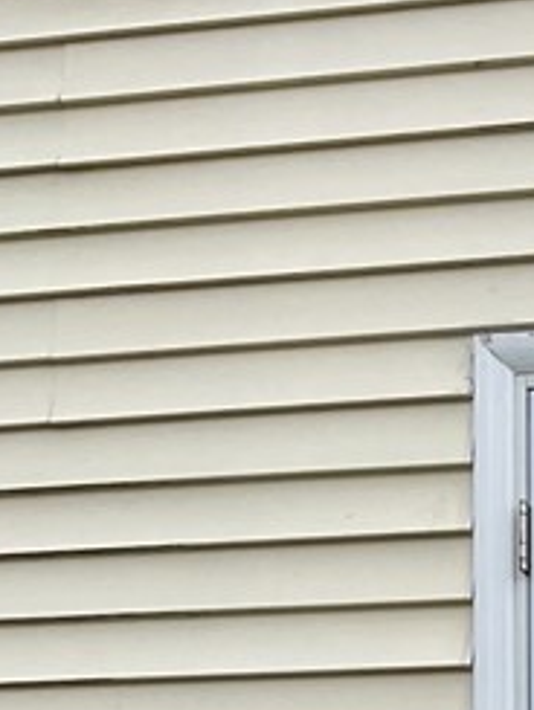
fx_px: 2487
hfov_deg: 11.3
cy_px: 1211
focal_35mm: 121
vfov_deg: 14.6
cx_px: 990
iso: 16
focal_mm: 3
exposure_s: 1/1015
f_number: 1.8
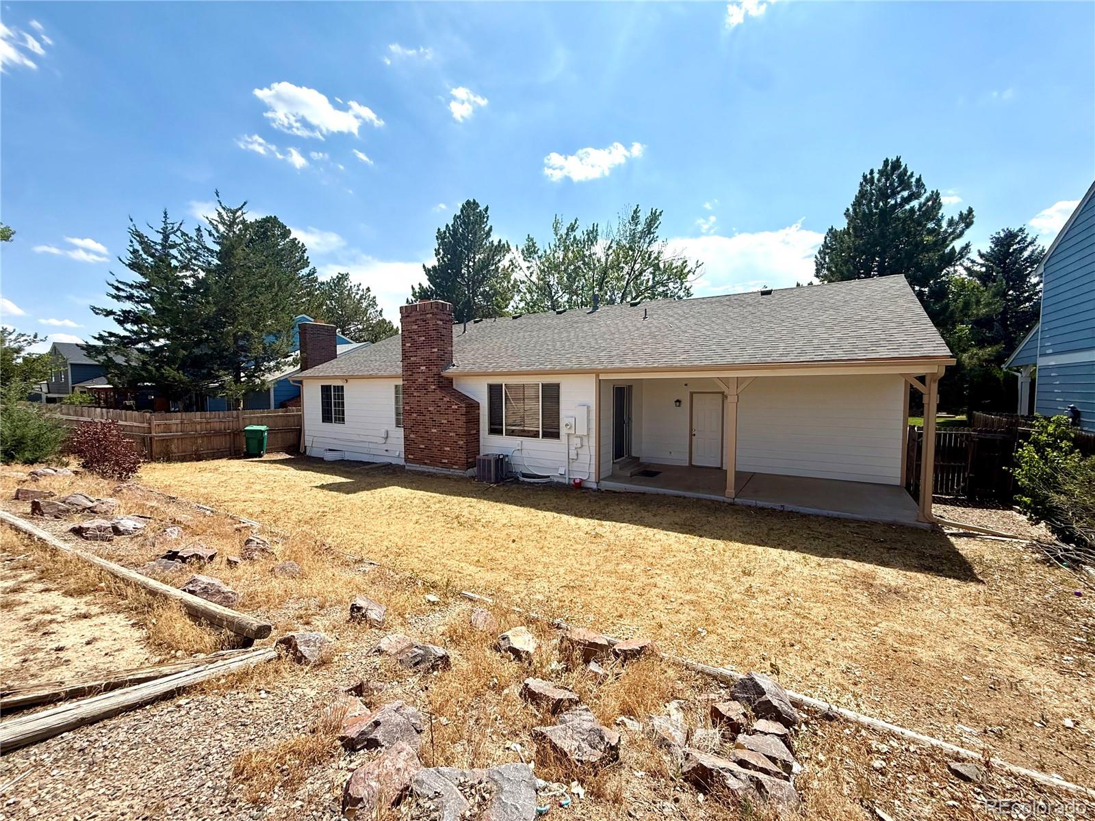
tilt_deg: -2.9
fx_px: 443
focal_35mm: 14
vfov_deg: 85.7
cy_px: 410
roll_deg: -0.6
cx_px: 548
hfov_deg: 102.1
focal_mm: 2.22
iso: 64
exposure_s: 1/2410
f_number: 2.2
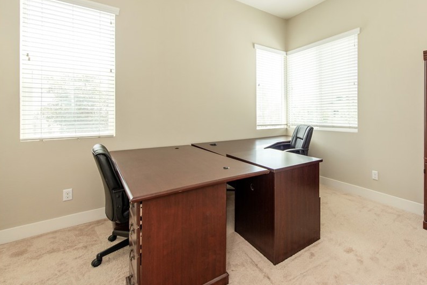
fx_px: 214
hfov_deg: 87.9
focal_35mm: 18
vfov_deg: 66.8
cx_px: 271
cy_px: 114
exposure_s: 1/125
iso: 360
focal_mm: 14
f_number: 5.6
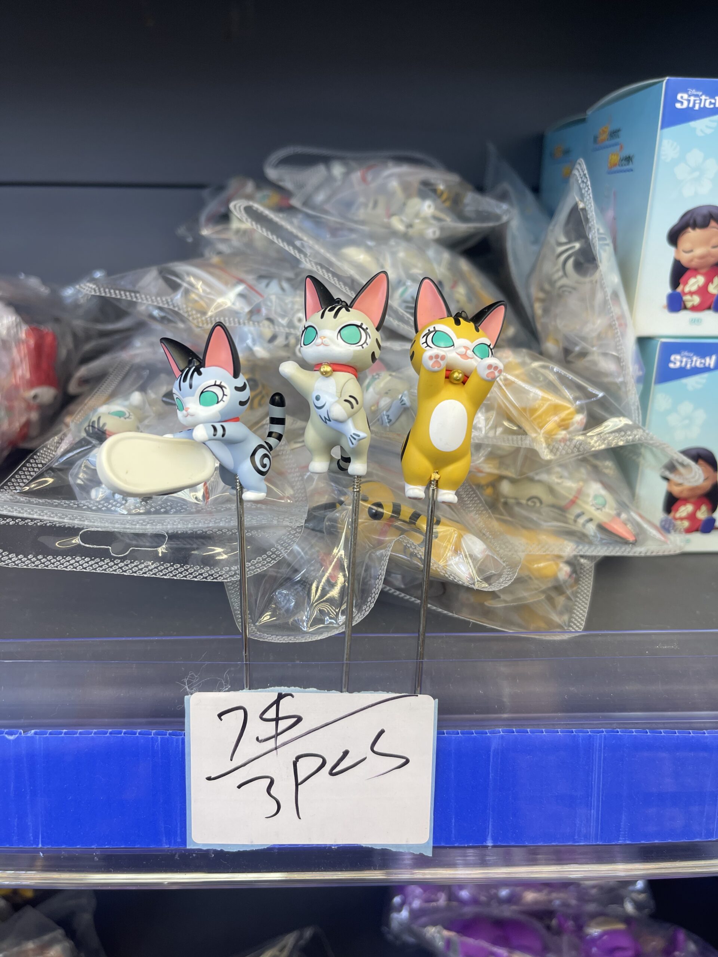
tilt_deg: -20.4
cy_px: 478
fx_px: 691
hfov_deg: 54.9
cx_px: 359
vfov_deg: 69.4
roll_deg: +0.0
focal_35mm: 25
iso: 40
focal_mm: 5.1
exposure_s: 1/100
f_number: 1.6
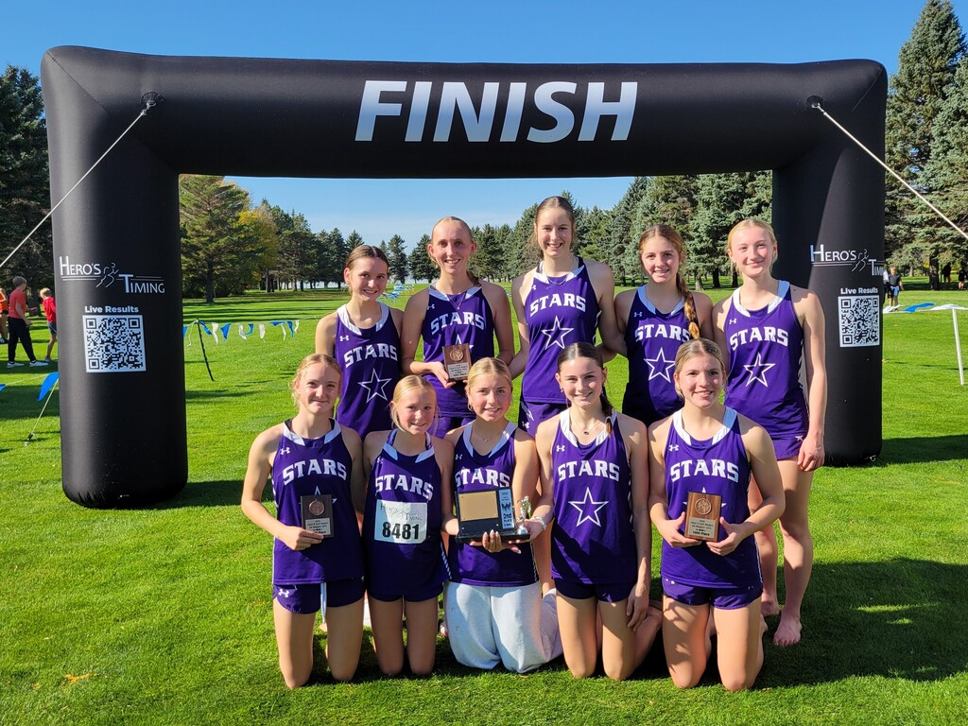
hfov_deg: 67.3
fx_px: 727
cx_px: 484
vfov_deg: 53.1
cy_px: 363
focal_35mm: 26
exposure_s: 1/2593
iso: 40
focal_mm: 5.4
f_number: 1.8
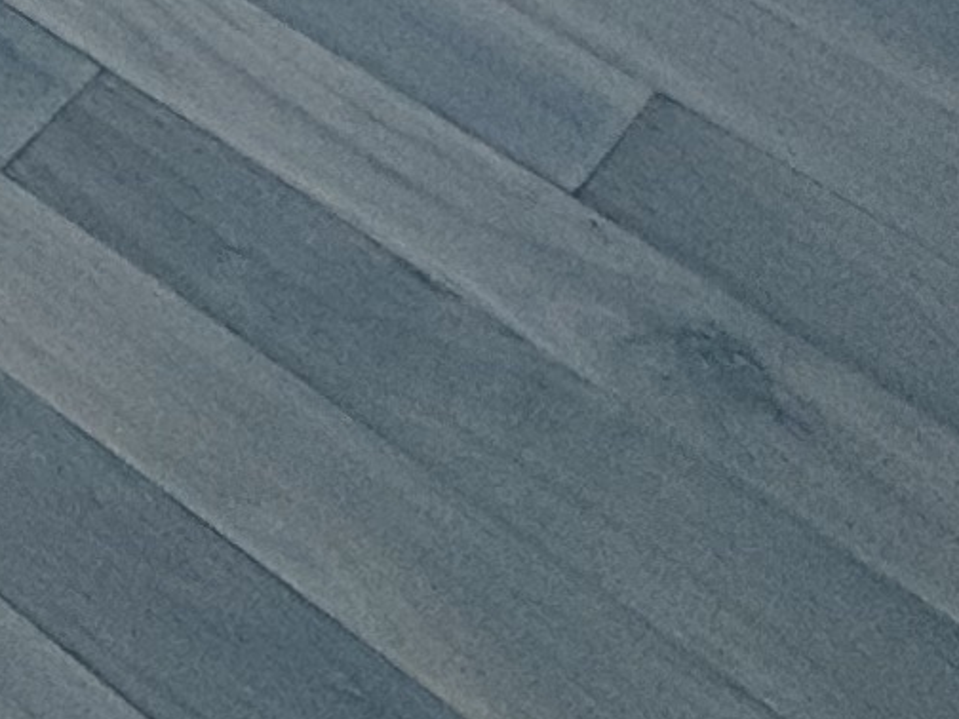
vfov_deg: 8.6
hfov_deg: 13.3
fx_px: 3103
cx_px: -1305
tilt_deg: -9.6
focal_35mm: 112
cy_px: -1933
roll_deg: +1.6
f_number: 2.2
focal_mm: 2.22
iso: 80
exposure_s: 1/133
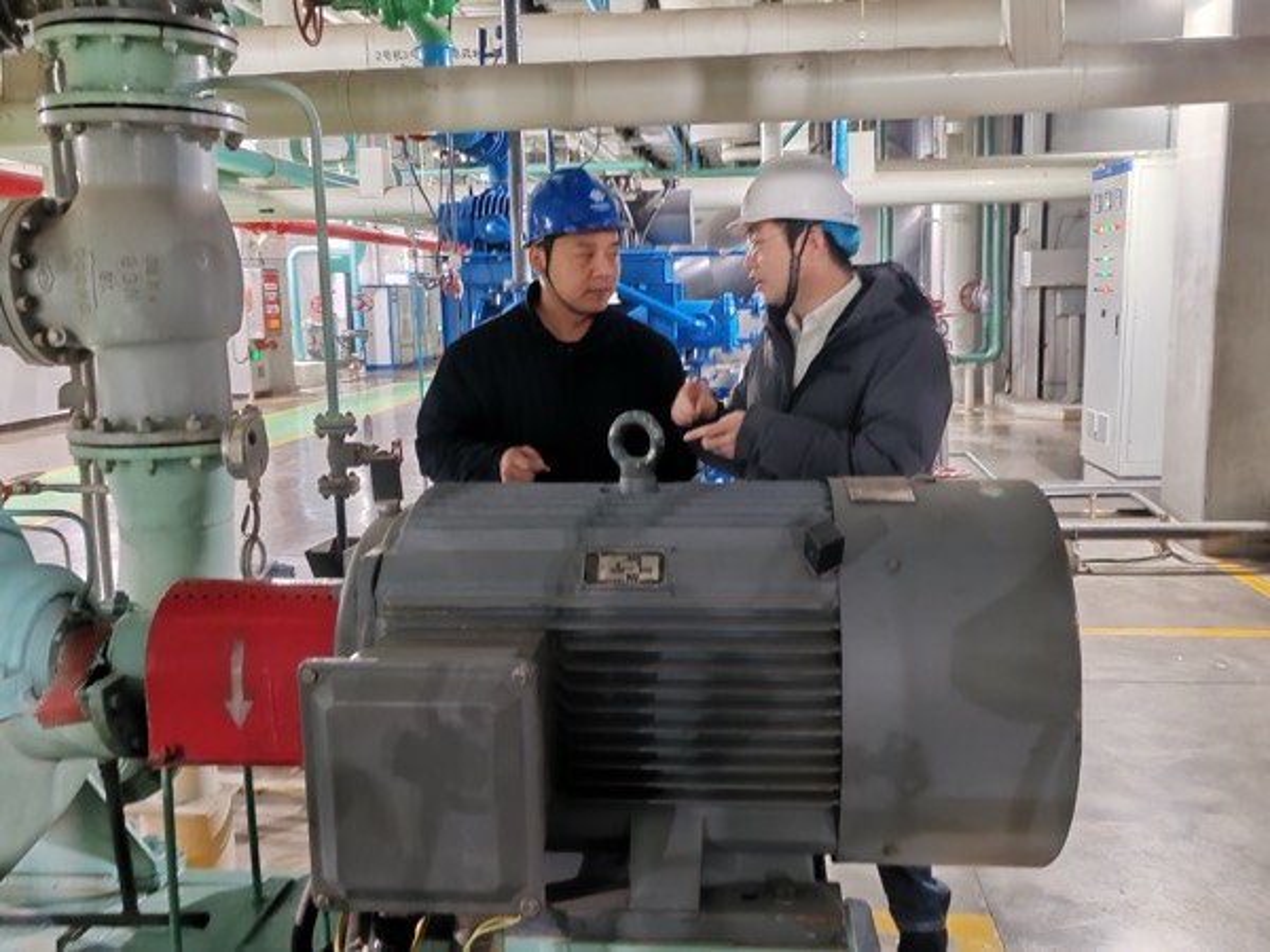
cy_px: 476
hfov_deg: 55.4
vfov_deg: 42.9
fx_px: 1211
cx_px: 635
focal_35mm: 33
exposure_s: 1/25
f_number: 1.9
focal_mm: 6.12
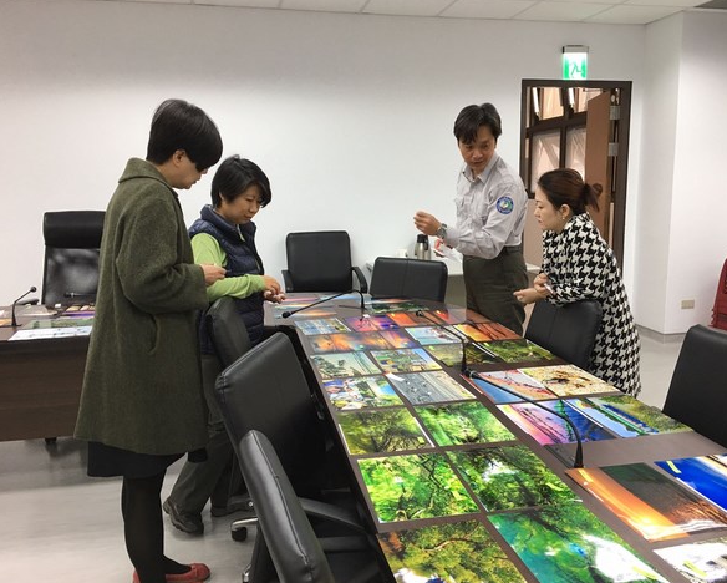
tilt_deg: -8.1
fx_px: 667
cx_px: 395
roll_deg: +0.7
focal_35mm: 31
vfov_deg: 47.2
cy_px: 294
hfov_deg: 57.1
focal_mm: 4.15
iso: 40
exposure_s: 1/30
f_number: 2.2
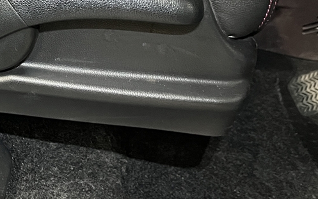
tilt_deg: -22.2
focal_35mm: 71
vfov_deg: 17.7
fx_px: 616
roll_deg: -0.8
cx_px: -62
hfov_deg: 25.9
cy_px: -26
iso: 640
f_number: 1.6
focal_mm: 5.1
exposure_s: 1/31
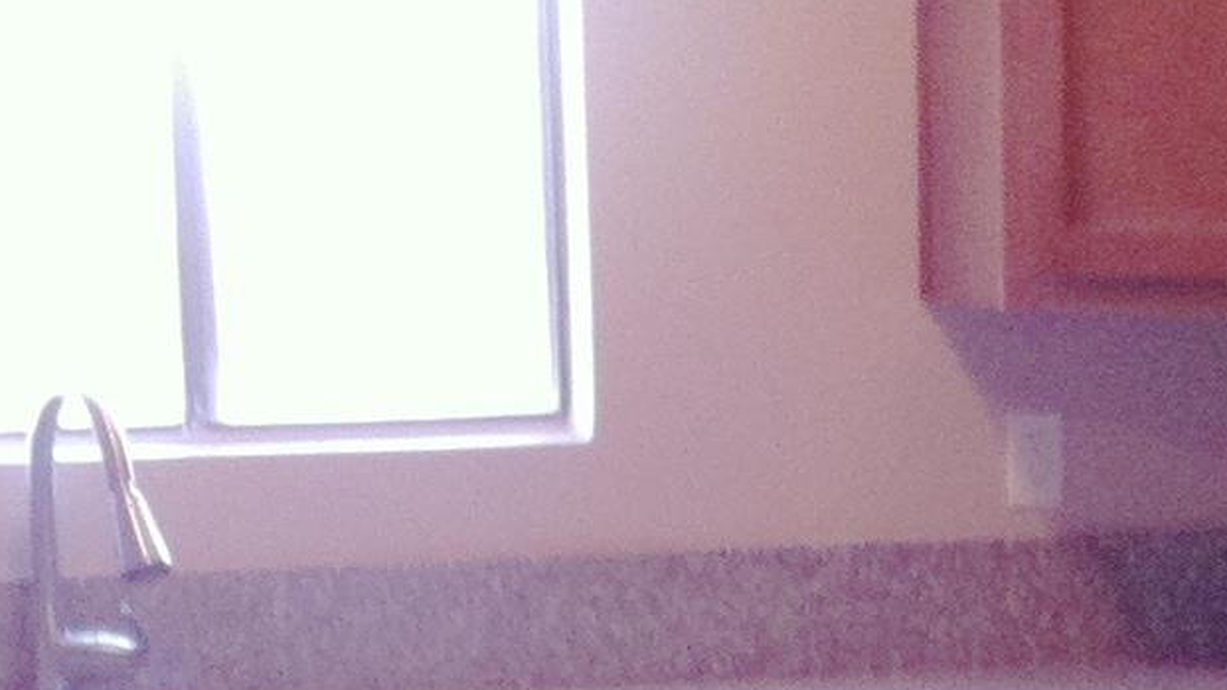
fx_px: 5172
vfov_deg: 7.5
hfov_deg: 13.4
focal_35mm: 159
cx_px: 1099
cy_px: 979
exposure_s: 1/15
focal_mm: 3.85
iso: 160
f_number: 2.8
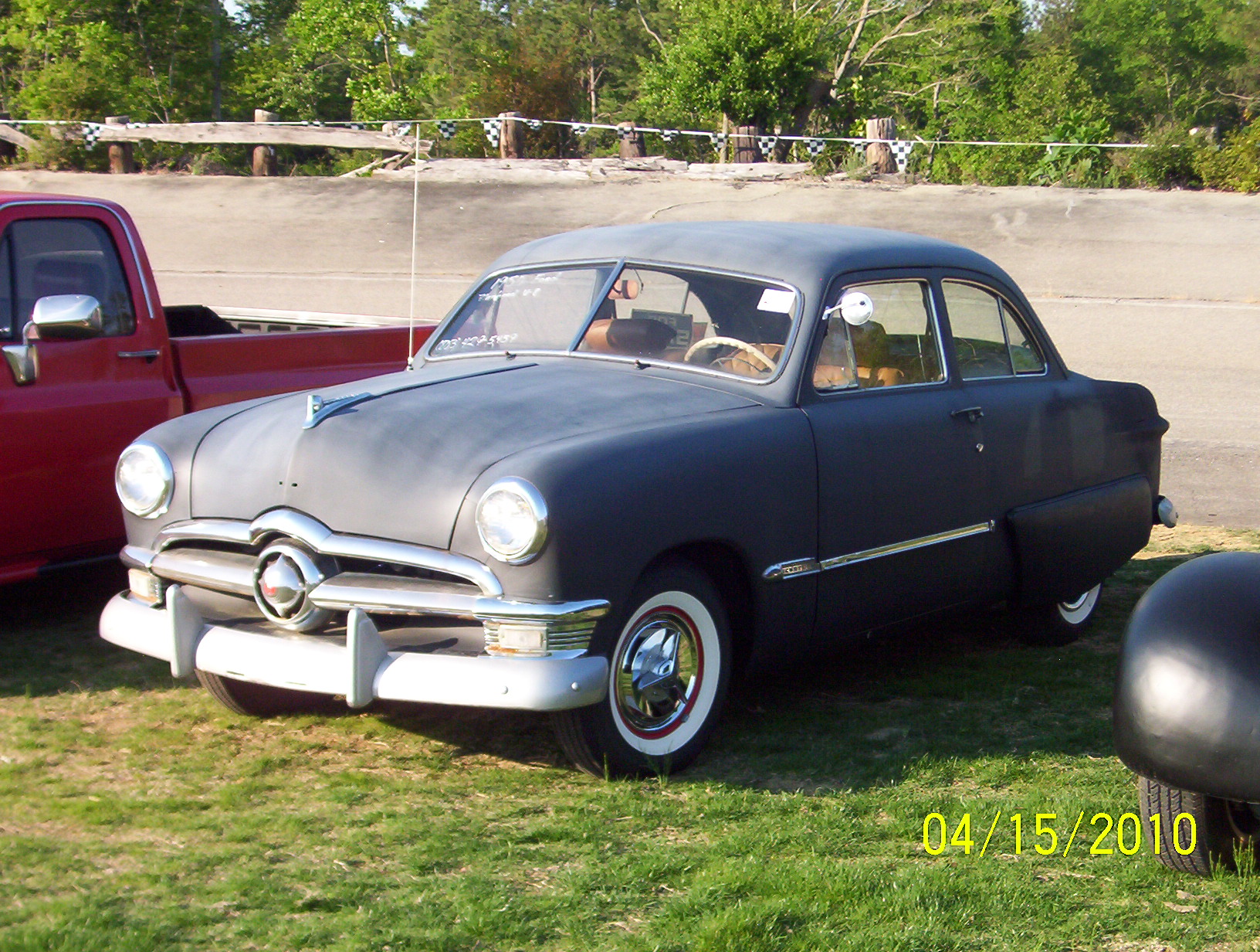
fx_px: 2335
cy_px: 476
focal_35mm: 64
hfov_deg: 30.2
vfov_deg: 23.0
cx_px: 630
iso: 100
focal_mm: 9.98
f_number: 3.54
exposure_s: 1/510
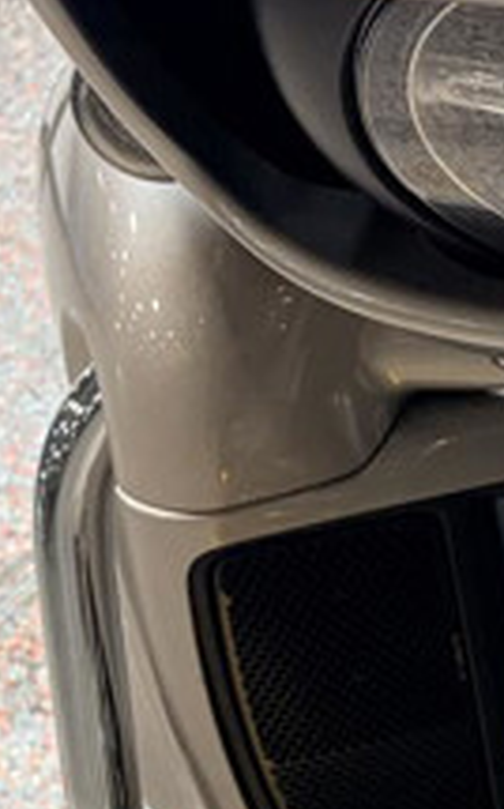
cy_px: 625
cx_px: 1029
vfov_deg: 15.2
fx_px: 3017
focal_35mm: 137
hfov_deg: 9.0
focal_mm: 5.96
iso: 80
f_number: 1.6
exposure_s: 1/177
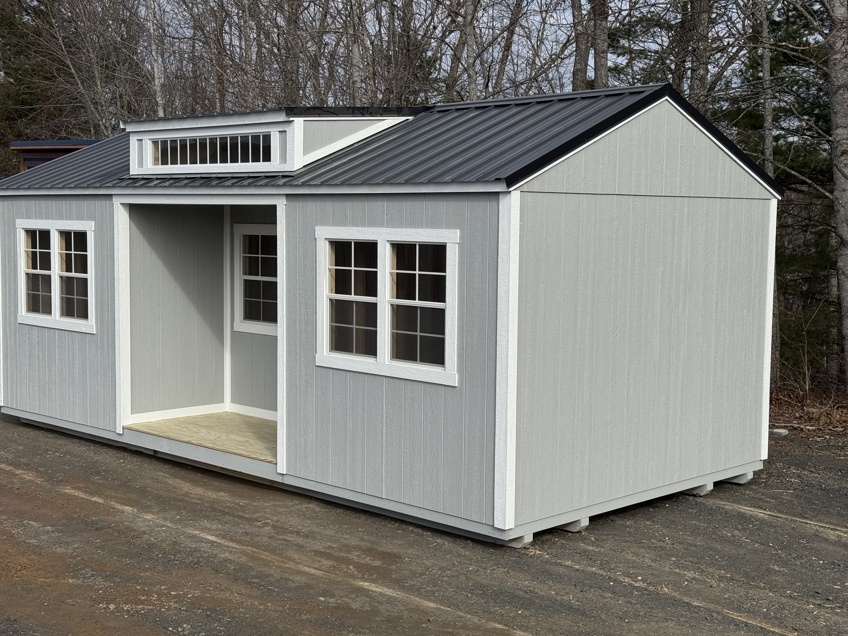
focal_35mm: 48
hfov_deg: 39.7
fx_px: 1176
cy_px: 318
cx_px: 424
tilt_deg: -4.7
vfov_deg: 30.3
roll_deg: +1.9
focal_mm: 6.76
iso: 64
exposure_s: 1/4608
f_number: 1.78
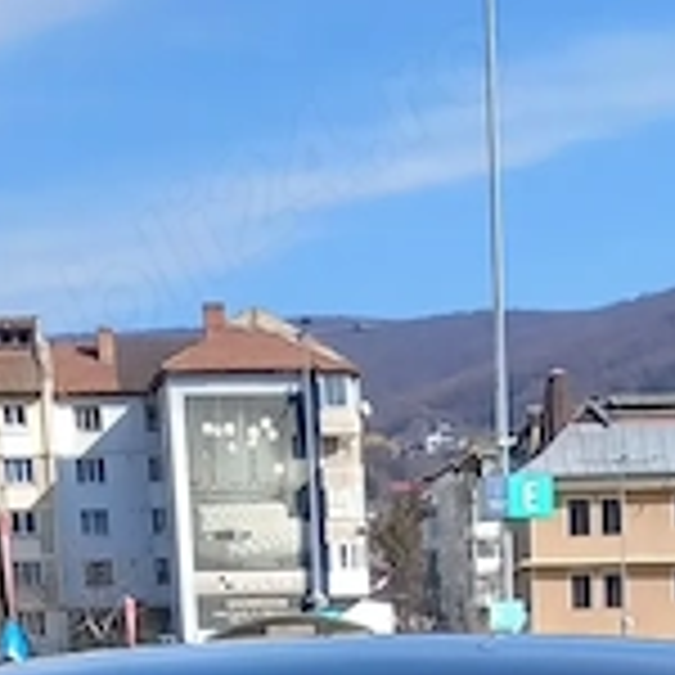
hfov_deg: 13.7
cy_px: 1760
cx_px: 531
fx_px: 2802
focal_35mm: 127
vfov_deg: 11.0
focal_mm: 4
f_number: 1.8
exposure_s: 1/231
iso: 20
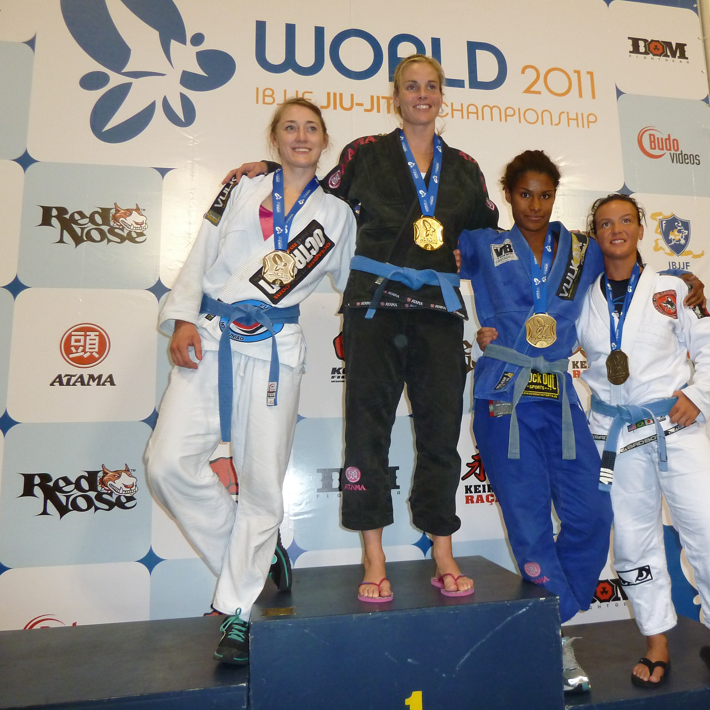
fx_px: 696
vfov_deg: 54.0
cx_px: 468
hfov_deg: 53.1
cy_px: 358
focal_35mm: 30
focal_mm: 4.1
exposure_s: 1/30
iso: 250
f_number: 3.3
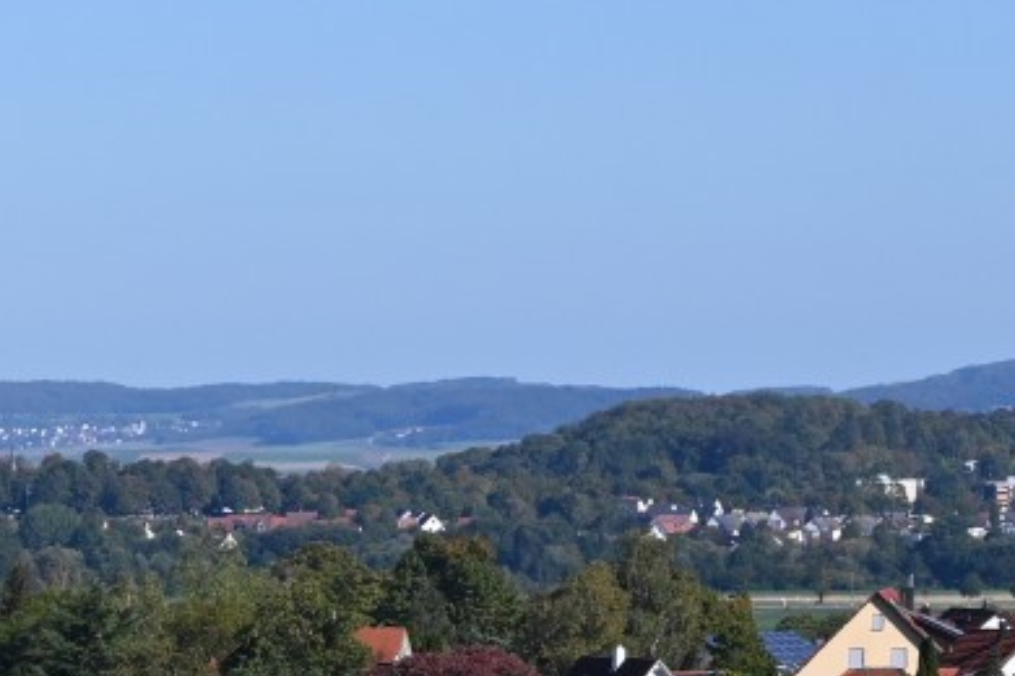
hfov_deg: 5.2
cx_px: -729
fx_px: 10939
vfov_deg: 3.5
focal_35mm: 388
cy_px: 785
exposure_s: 1/500
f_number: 8
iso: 100
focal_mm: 70
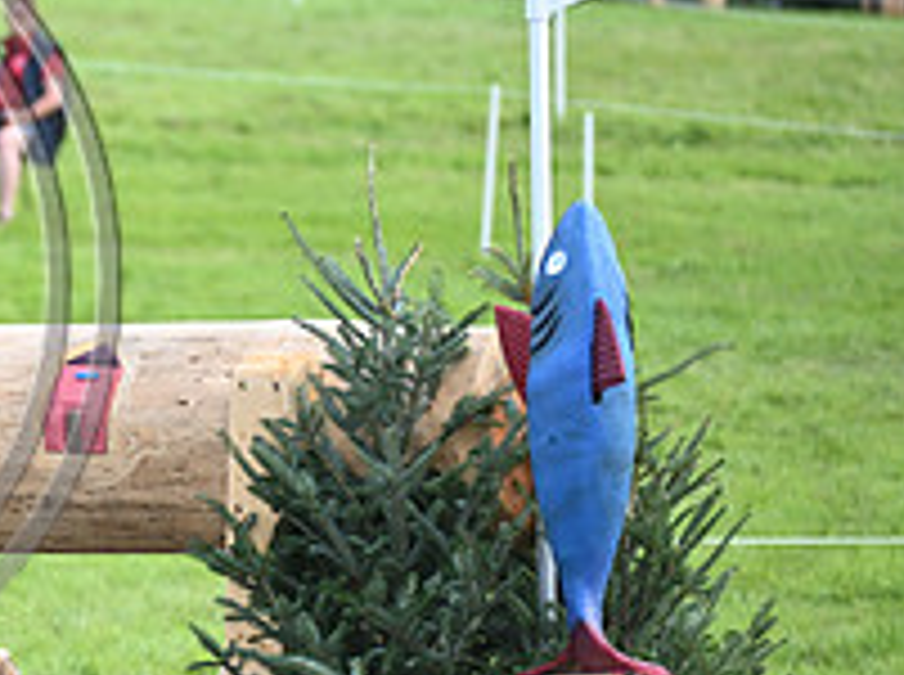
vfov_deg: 2.0
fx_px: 19577
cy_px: 218
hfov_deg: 2.6
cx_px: -396
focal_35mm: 751
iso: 800
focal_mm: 270
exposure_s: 1/1600
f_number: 5
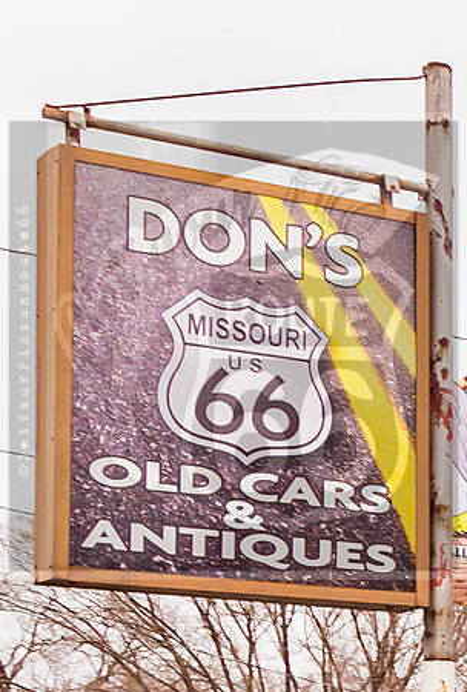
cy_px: 782
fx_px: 2344
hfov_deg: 9.0
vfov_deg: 16.2
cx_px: 1460
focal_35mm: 122
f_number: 5.6
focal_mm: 18
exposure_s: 1/500
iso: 400
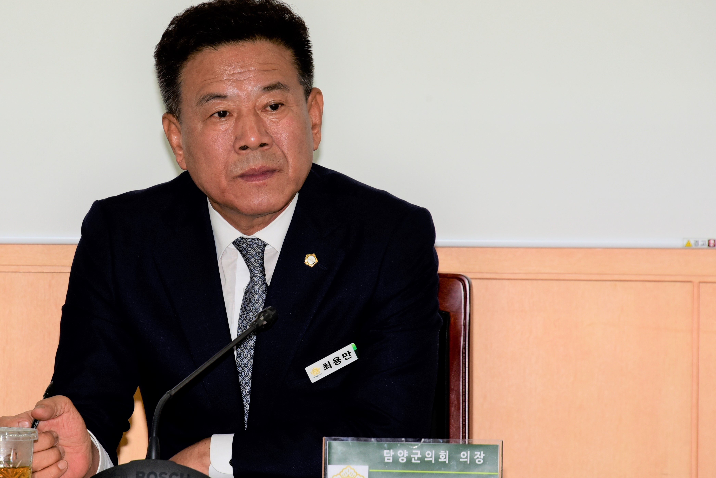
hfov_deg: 4.8
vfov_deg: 3.2
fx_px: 8575
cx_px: 238
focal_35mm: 431
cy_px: 243
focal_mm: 300
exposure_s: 1/200
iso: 800
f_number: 10
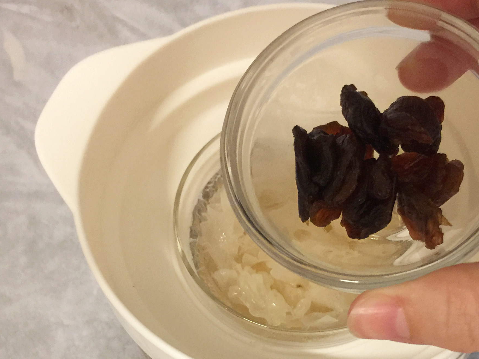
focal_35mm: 54
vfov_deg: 26.6
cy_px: 282
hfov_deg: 35.1
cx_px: 330
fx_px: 747
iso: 125
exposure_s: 1/15
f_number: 2.2
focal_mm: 4.15
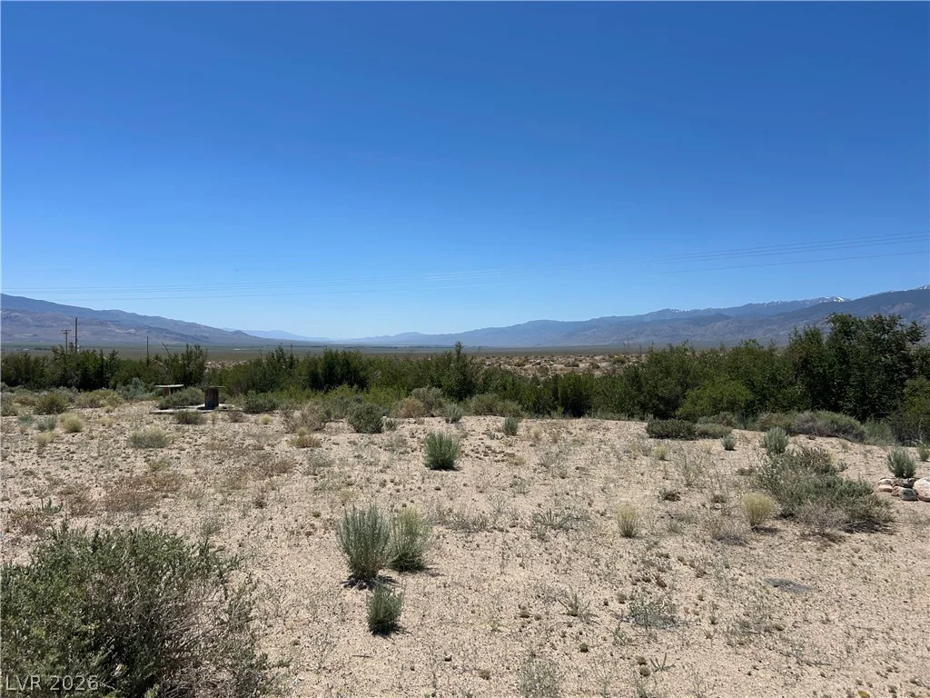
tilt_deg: -1.5
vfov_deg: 53.1
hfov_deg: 67.3
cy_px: 349
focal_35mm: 26
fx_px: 699
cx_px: 465
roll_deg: +0.1
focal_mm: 5.7
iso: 50
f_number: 1.5
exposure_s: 1/7463
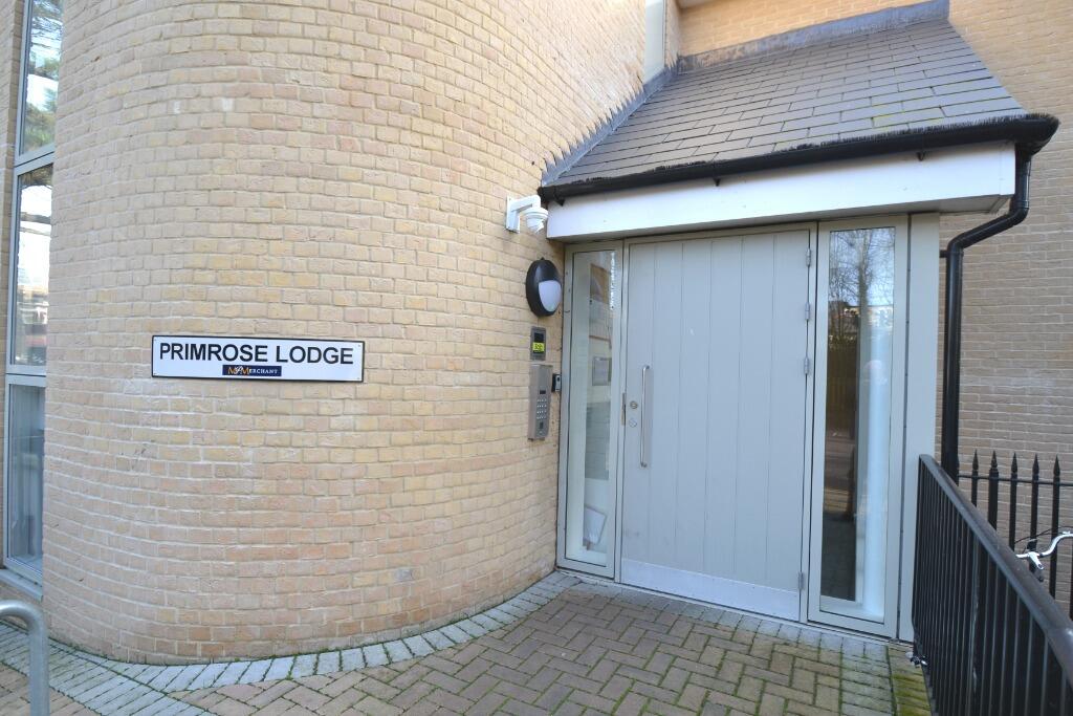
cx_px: 536
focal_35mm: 18
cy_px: 358
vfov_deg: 67.4
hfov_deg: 90.0
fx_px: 537
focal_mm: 12
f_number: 5.6
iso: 250
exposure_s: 1/125
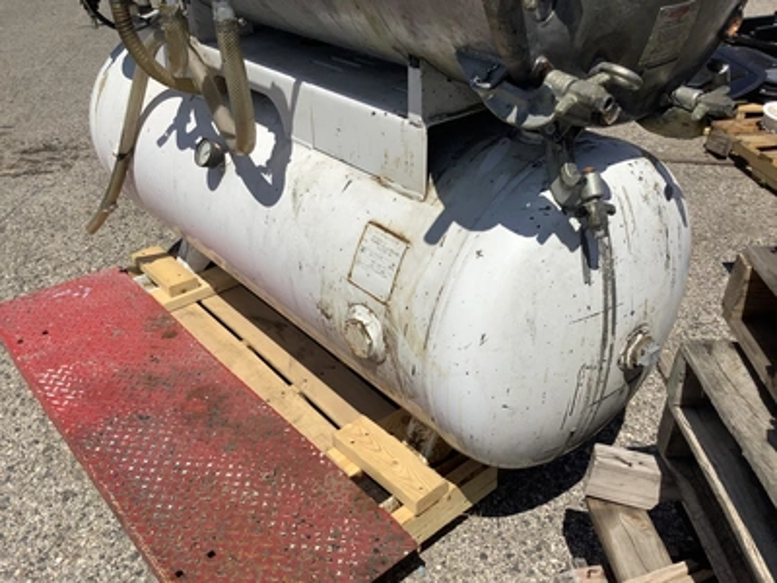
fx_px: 696
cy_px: 292
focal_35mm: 31
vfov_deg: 45.4
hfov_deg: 58.4
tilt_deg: -31.2
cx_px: 388
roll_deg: +1.1
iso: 25
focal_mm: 3.3
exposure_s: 1/3268
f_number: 2.4
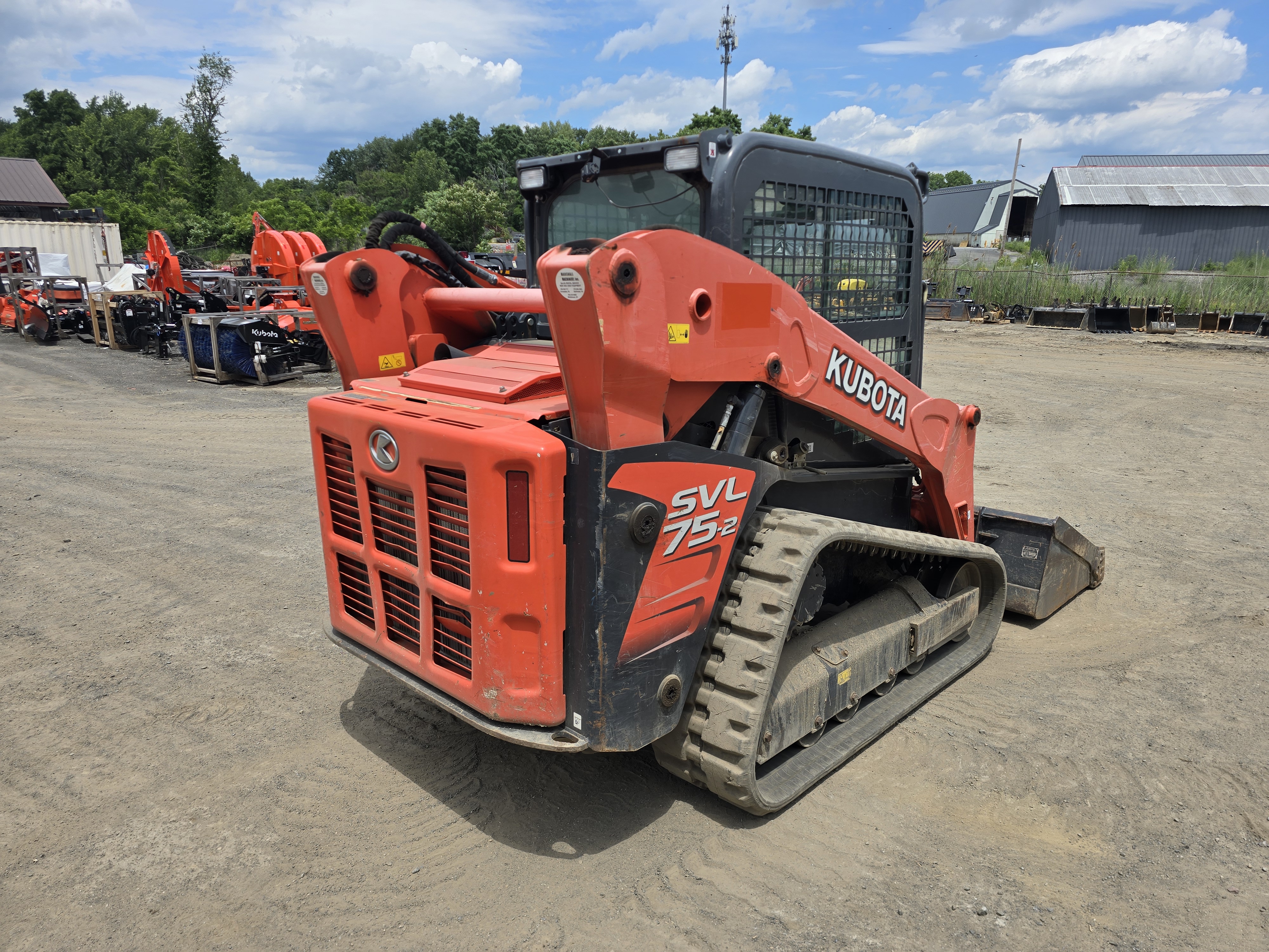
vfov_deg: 58.9
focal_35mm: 23
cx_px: 634
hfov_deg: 73.9
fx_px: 843
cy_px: 476
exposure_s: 1/1142
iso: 12
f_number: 1.7
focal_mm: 6.3
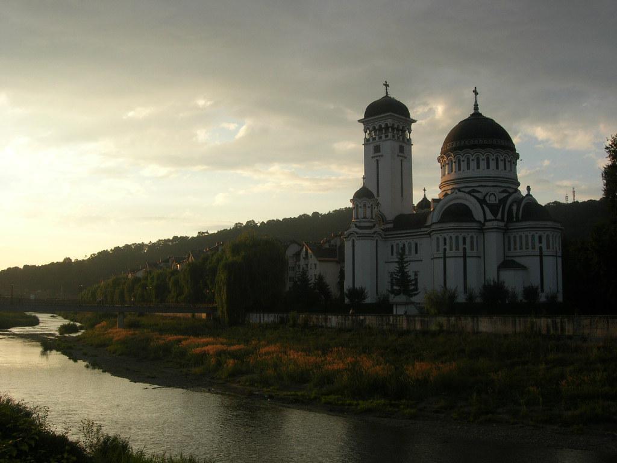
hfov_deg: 49.0
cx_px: 308
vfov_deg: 37.7
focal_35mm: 38
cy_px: 232
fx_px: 677
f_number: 4.8
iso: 64
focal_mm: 7.8
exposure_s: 1/273
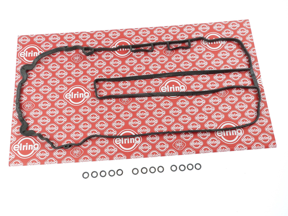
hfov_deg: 56.8
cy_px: 108
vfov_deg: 44.2
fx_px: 266
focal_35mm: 32
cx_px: 144
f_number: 3
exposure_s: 1/100
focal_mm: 5.7
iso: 100
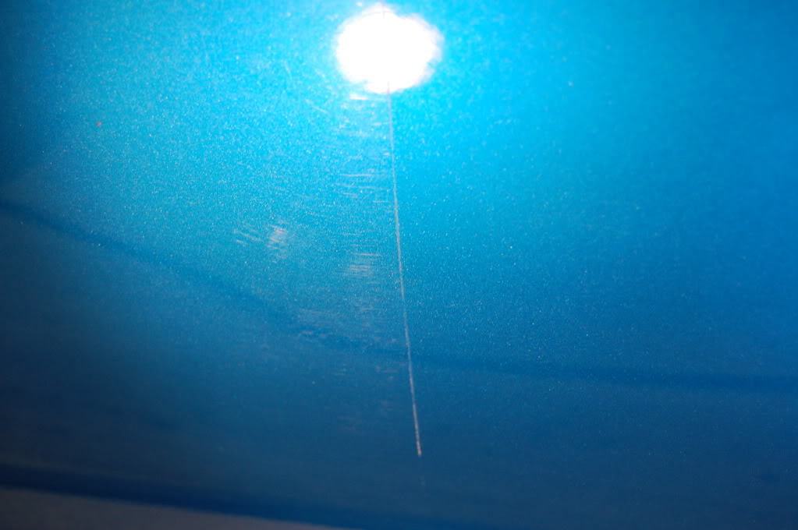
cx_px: 399
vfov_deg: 21.5
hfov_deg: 31.9
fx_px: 1395
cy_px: 265
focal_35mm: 63
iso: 560
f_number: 5.3
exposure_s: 1/30
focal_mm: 42
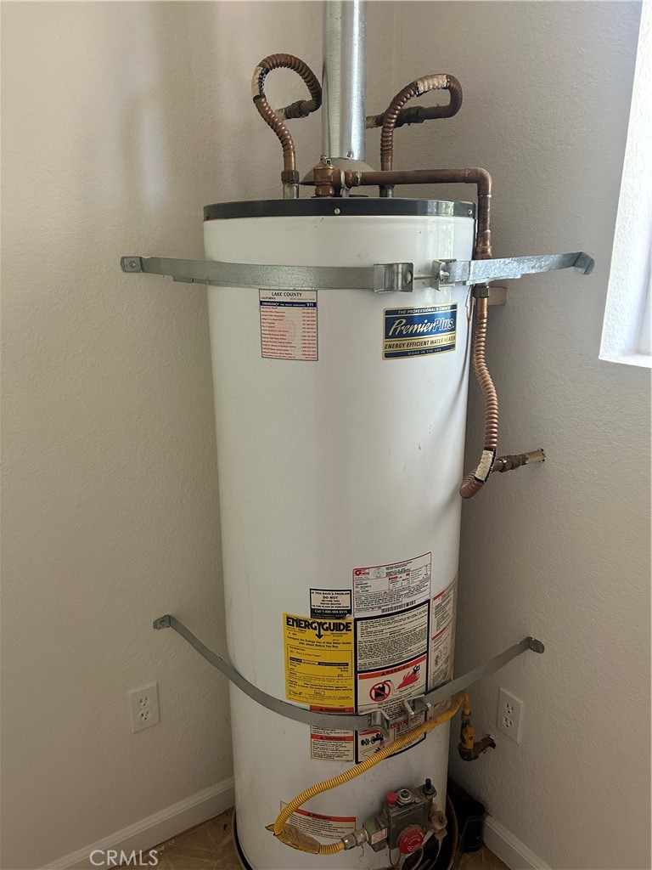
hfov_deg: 53.1
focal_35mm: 26
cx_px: 326
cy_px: 435
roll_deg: -0.2
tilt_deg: -17.6
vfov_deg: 67.3
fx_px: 653
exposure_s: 1/60
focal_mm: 5.7
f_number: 1.5
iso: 160
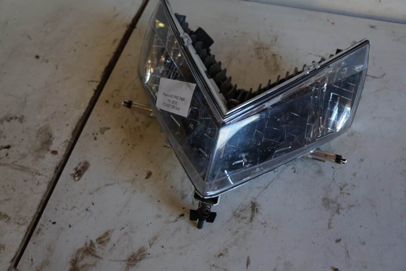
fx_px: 305
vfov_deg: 47.9
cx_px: 203
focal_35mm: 27
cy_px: 136
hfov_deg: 67.4
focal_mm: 18
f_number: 4.5
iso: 200
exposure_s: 1/60
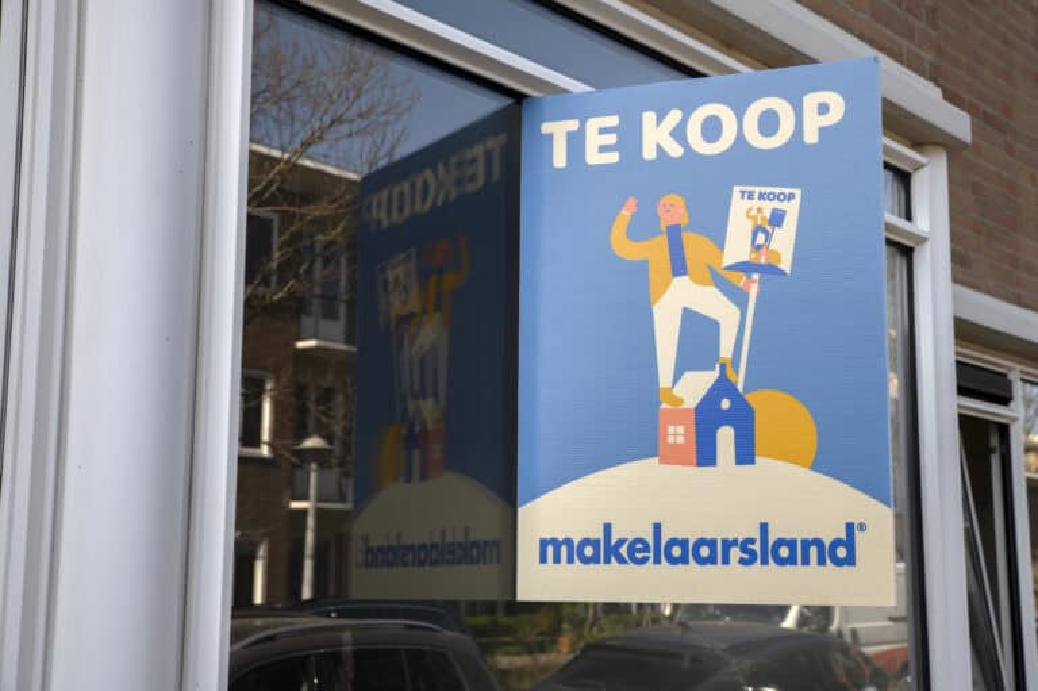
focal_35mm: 55
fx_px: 1585
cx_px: 519
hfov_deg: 36.3
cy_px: 346
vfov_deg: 24.6
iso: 100
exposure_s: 1/125
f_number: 8
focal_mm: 55
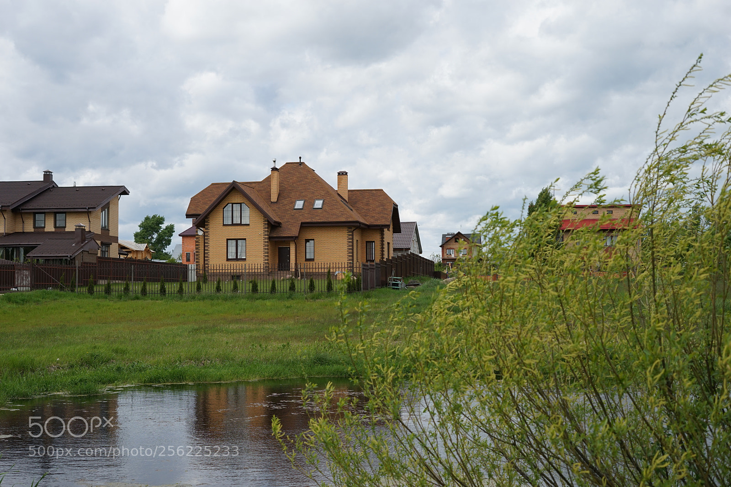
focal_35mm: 50
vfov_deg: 27.0
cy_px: 244
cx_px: 366
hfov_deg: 39.6
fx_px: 1015
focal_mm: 50
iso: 400
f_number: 6.3
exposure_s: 1/1600
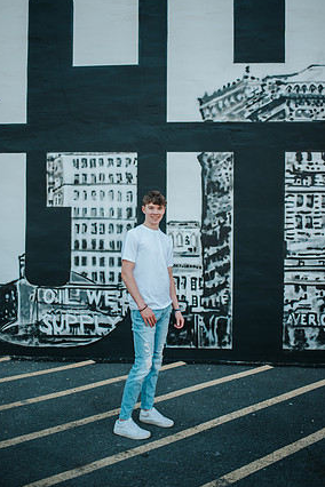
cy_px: 233
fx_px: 501
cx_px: 156
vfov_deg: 51.9
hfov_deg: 35.9
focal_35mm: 37
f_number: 1.8
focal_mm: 35
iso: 250
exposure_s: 1/1250
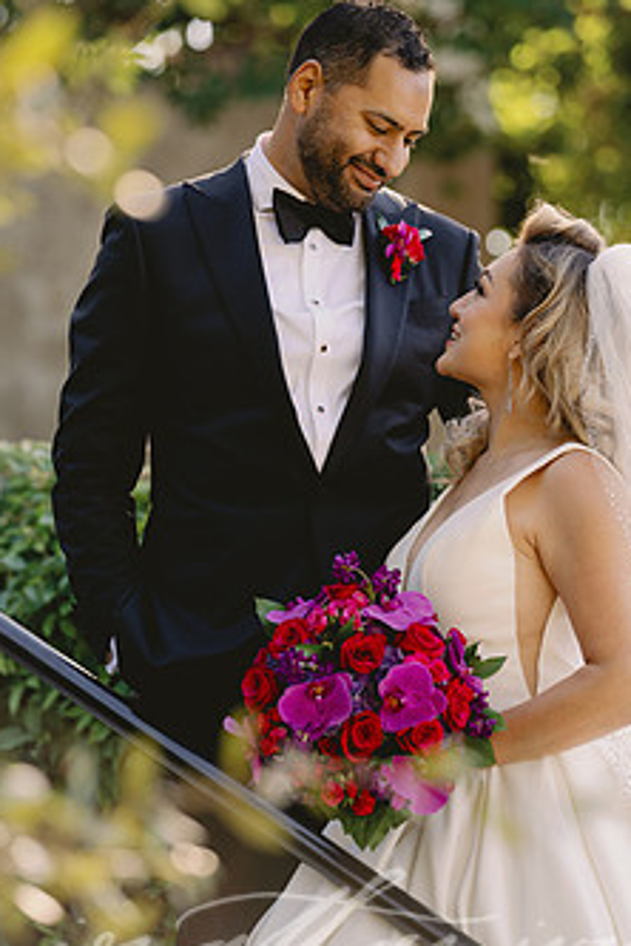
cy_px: 429
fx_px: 5652
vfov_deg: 9.6
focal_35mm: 215
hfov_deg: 6.4
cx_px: 321
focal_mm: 159
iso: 400
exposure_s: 1/320
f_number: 3.5
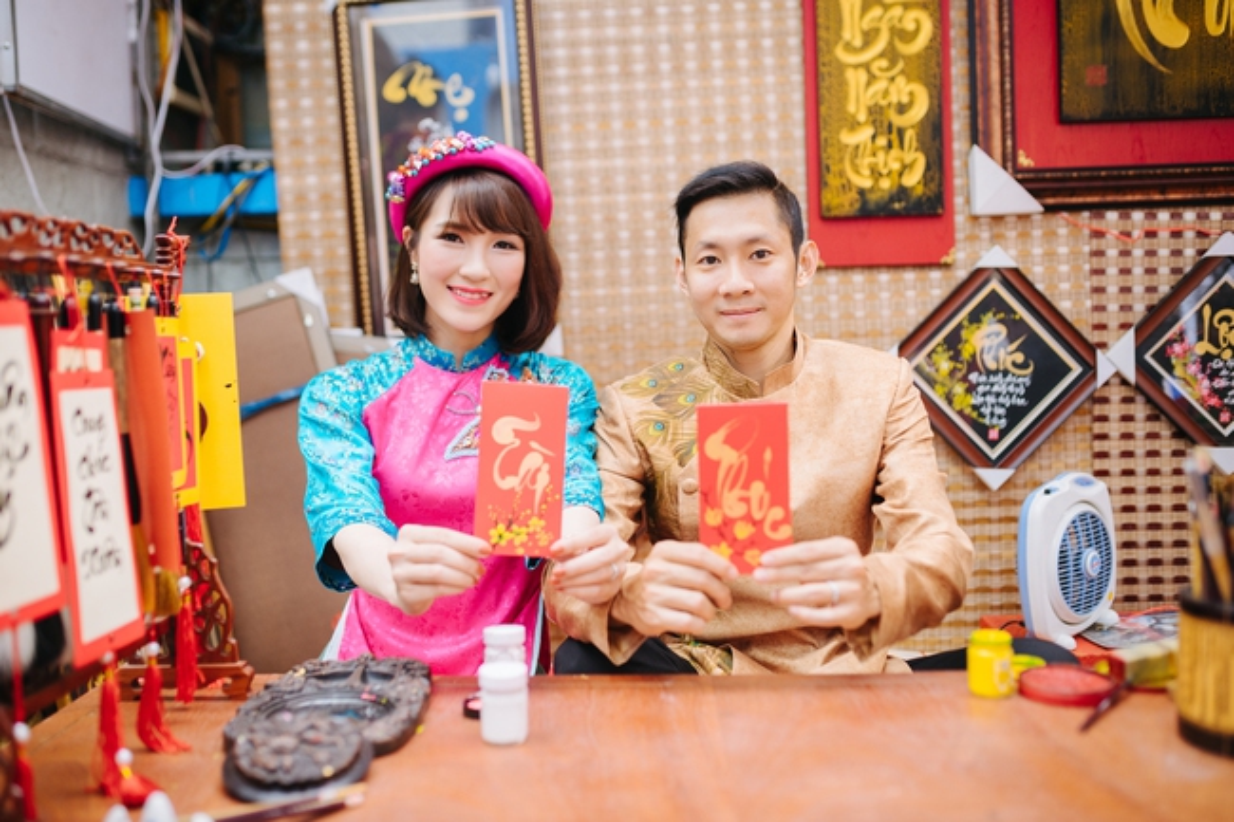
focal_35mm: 35
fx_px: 1199
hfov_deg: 54.4
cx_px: 617
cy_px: 411
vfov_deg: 37.8
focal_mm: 35
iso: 250
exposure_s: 1/640
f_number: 2
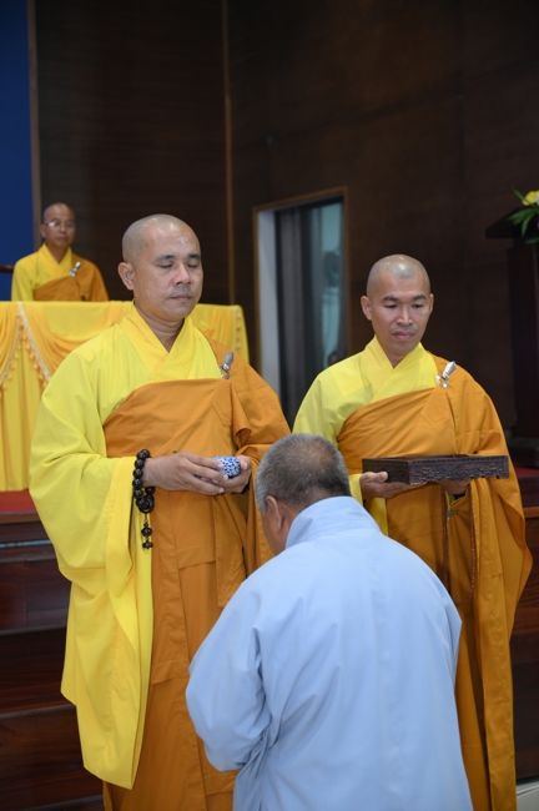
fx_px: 1463
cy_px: 406
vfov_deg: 31.0
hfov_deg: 20.9
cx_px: 270
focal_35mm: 65
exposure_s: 1/100
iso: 800
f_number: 4
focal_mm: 65
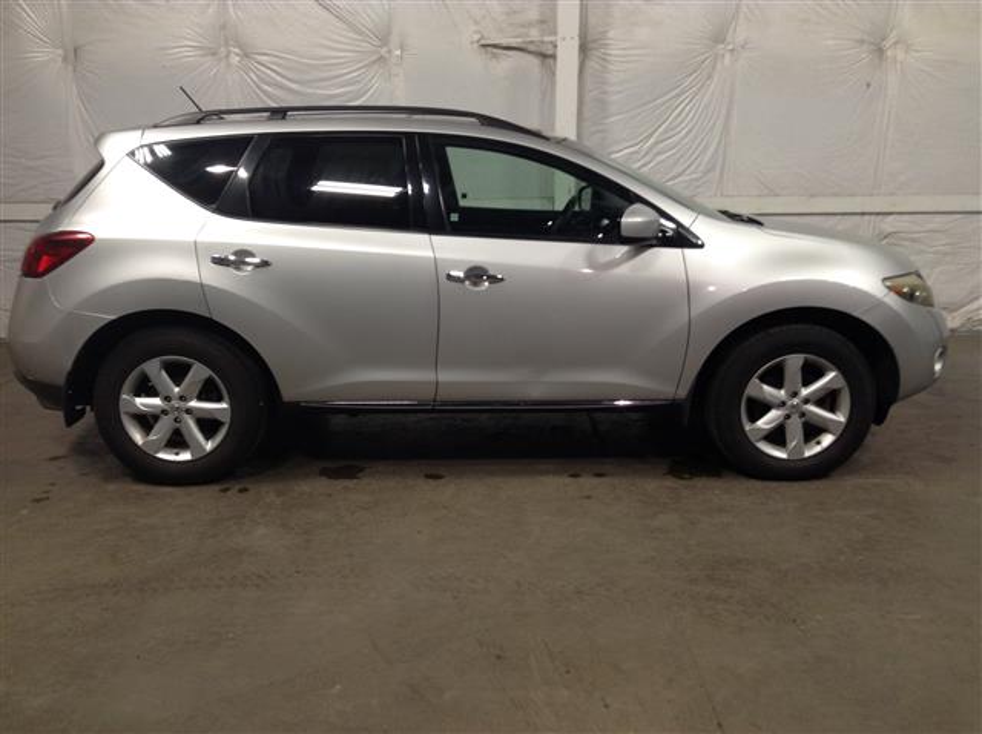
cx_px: 491
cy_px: 367
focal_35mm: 33
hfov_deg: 55.4
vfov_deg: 42.8
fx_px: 935
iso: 50
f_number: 2.4
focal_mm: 3.3
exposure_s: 1/25
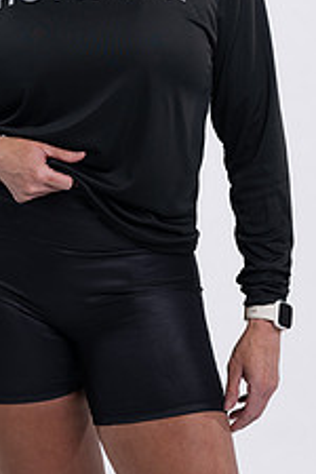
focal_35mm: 170
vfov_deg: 12.0
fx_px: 2238
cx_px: 114
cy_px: 40
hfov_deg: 8.1
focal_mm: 85
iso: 200
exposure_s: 1/125
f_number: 4
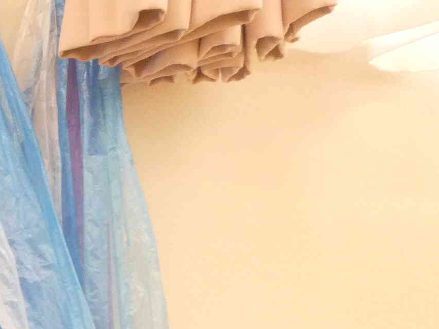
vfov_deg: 19.0
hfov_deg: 21.8
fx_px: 938
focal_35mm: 74
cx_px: -227
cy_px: 375
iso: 500
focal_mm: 4.3
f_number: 3.3
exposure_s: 1/60
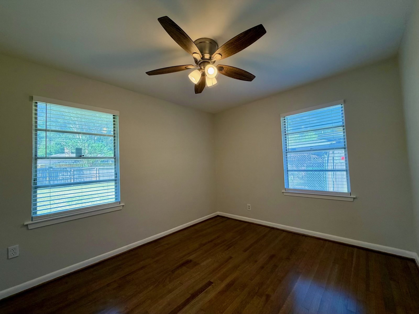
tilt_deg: +2.7
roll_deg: +1.9
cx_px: 210
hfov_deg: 102.1
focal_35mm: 14
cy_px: 157
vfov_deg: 85.7
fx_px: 169
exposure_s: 1/120
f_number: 2.2
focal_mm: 2.22
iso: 160
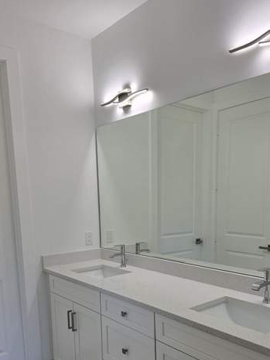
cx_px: 148
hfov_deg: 44.1
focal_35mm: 32
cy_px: 239
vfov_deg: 55.7
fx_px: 333
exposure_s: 1/120
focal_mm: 6.3
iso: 50
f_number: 1.7
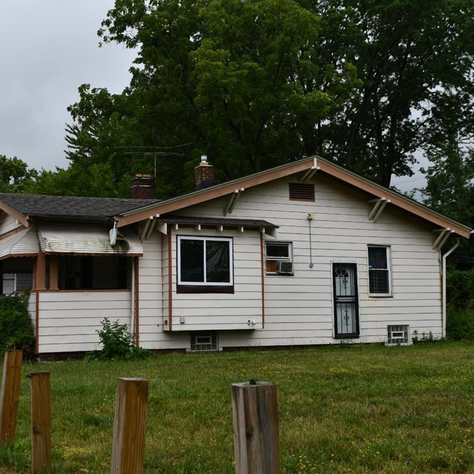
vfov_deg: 36.1
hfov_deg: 35.8
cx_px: 169
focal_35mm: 47
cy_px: 239
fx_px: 728
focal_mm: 24
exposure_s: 1/250
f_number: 7.1
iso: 200
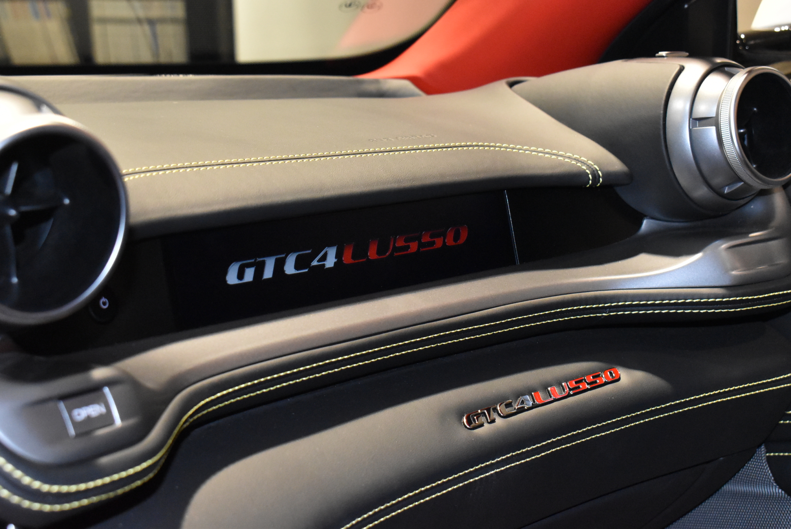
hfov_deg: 33.4
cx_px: 396
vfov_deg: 22.7
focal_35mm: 60
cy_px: 264
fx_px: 1319
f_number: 8
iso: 4500
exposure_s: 1/60
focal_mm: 40
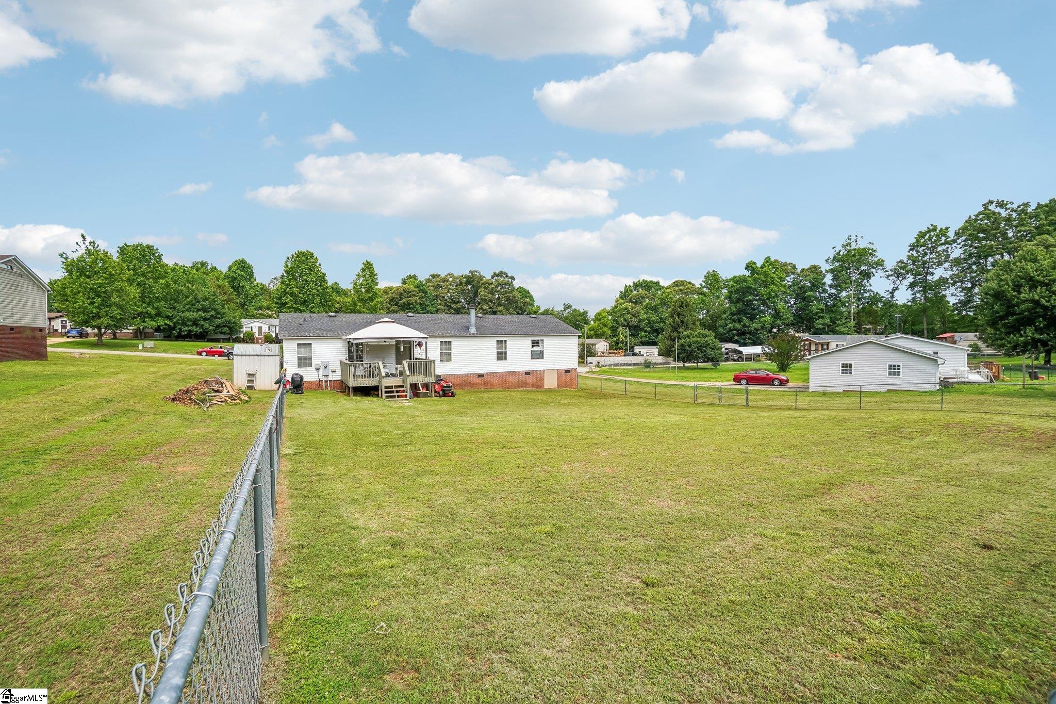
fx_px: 440
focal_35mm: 15
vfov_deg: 77.3
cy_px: 352
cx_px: 528
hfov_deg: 100.4
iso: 100
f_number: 8
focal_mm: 10
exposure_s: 1/250
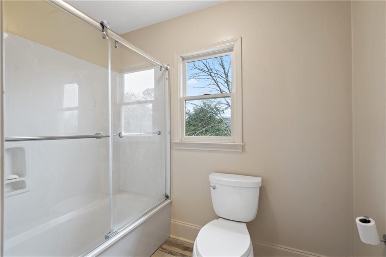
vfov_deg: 73.7
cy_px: 128
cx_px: 193
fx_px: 171
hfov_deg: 96.8
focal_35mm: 16
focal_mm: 16
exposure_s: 1/20
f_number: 6.3
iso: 1250
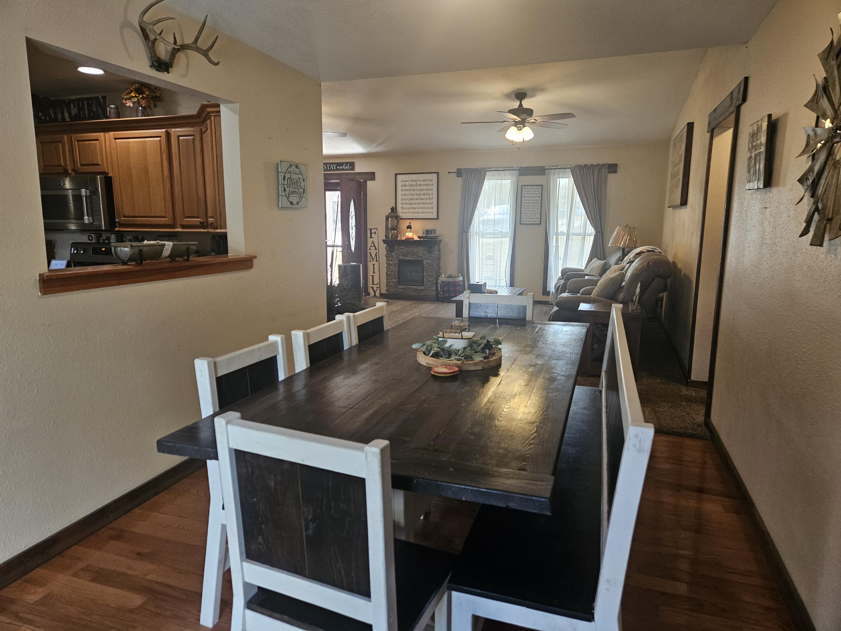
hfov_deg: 73.9
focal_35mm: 23
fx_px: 559
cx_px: 420
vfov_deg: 58.9
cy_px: 316
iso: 200
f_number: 1.8
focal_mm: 5.4
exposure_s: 1/120
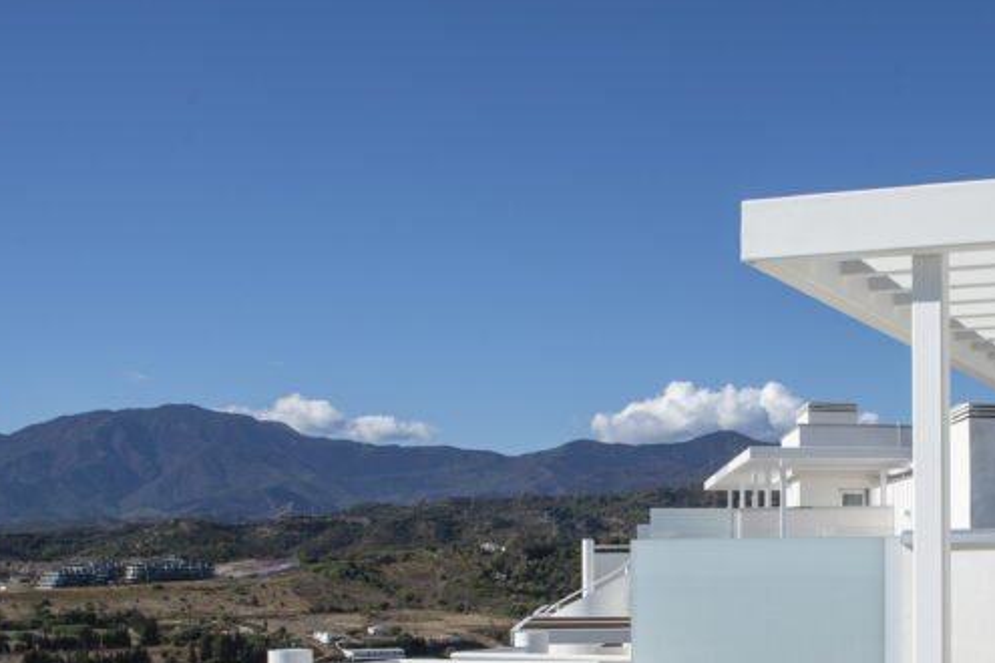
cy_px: 581
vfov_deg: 22.2
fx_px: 1658
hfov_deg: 32.6
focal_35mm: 60
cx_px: 782
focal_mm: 29
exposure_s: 1/250
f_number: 11
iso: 100
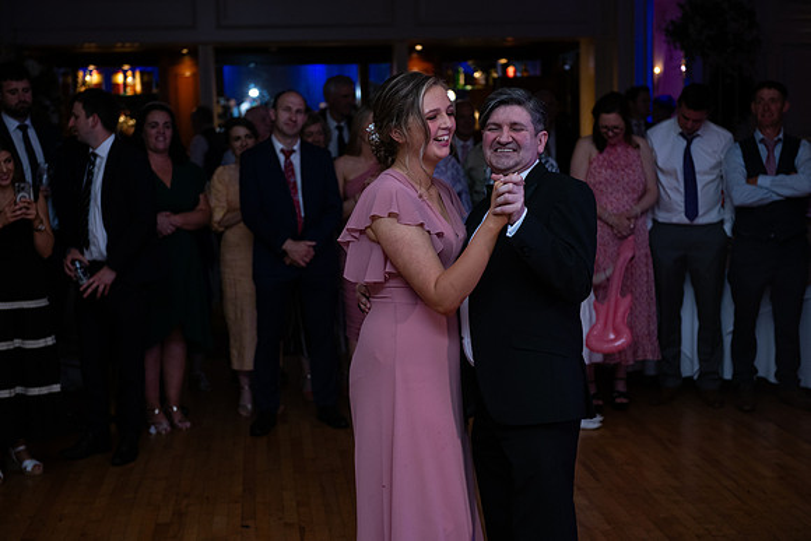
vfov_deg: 21.9
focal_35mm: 62
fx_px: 1397
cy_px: 270
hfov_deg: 32.4
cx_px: 406
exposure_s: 1/160
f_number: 3.5
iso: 640
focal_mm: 62
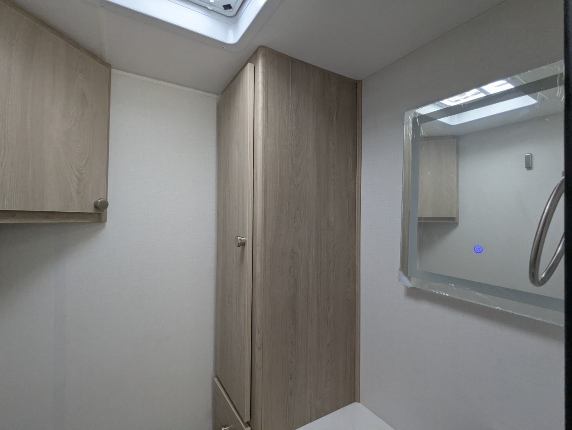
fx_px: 265
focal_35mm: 16
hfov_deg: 94.4
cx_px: 286
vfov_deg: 78.2
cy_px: 215
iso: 223
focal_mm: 2.35
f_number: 2.2
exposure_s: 1/525
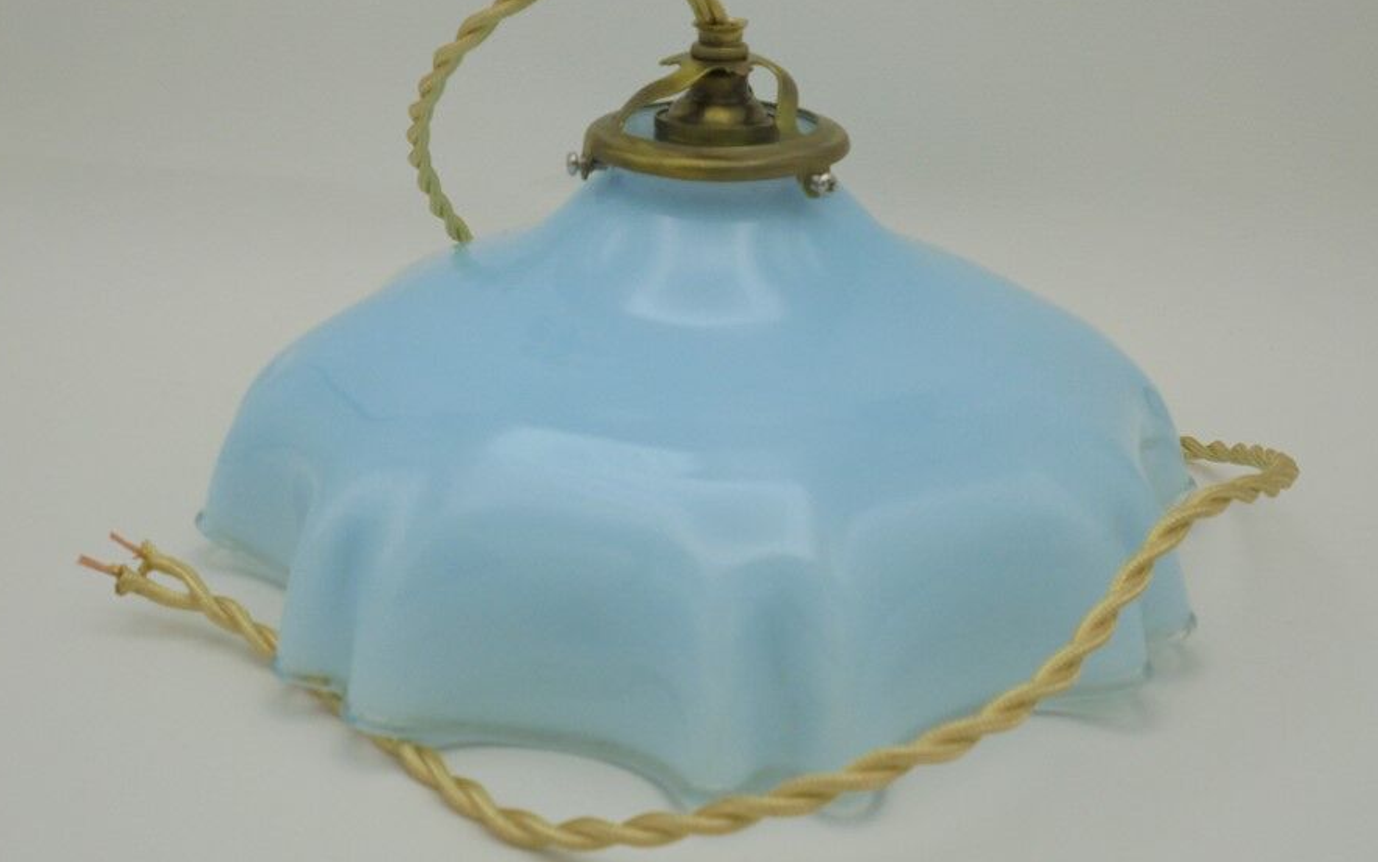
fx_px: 1540
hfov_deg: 48.2
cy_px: 443
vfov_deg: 31.3
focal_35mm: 41
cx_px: 684
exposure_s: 1/100
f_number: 4.2
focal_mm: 6.9
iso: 100
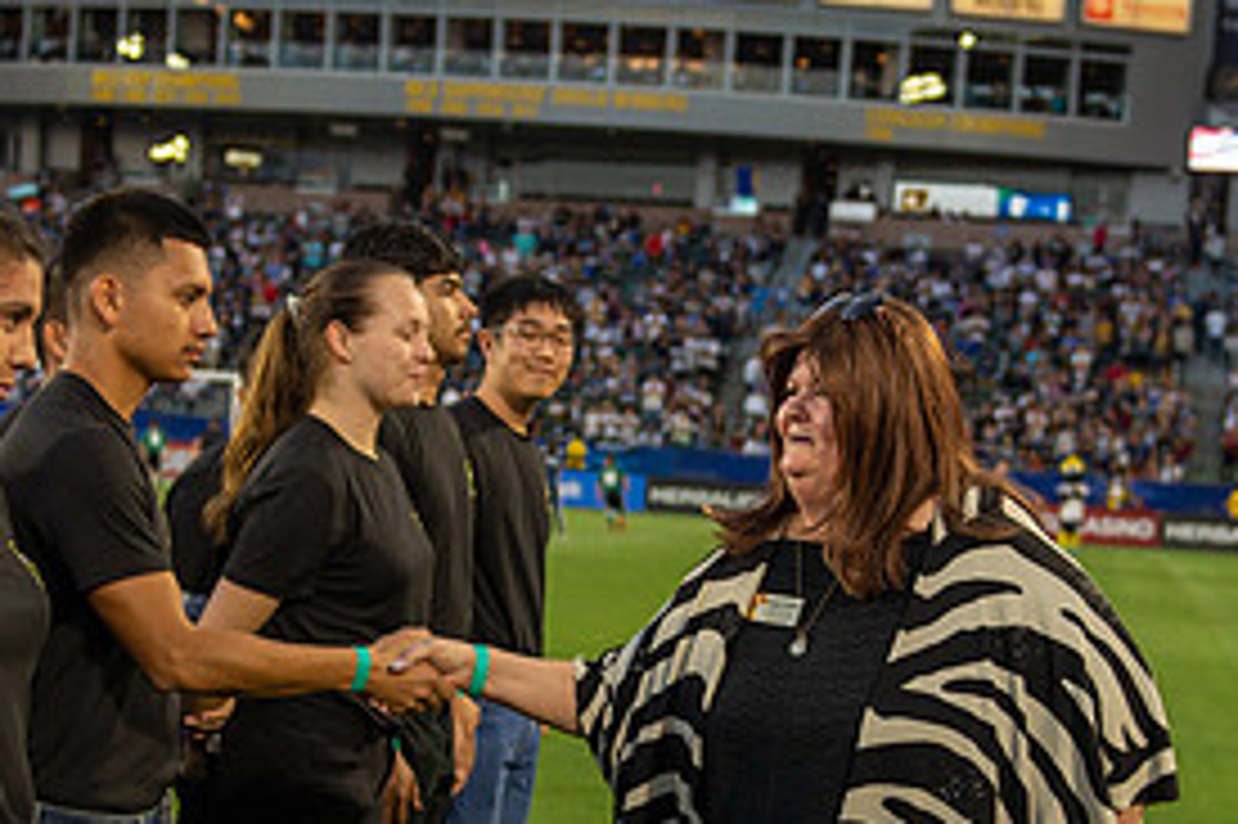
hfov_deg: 26.7
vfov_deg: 17.8
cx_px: 612
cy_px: 673
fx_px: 2612
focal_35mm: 76
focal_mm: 36
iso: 400
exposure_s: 1/500
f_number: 2.8
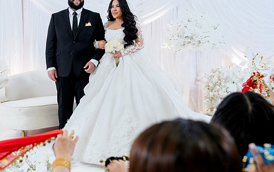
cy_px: 79
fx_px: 314
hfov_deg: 46.5
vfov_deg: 30.7
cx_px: 97
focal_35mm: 42
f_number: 2.8
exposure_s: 1/160
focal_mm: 28
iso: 800
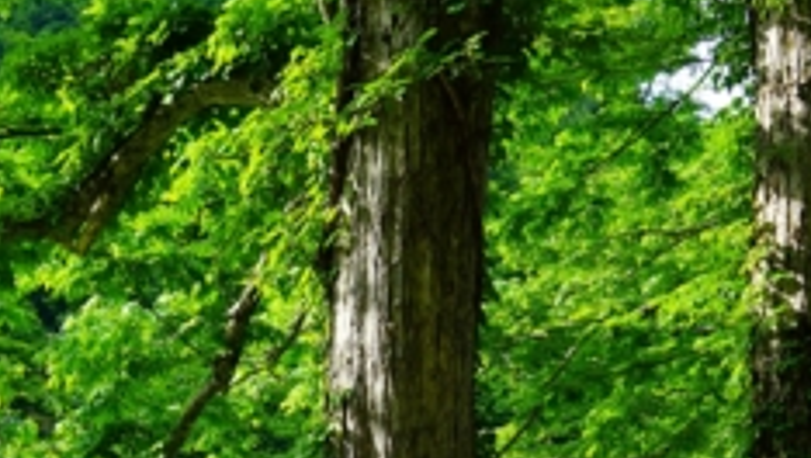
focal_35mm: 86
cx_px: 288
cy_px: 767
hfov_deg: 24.6
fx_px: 1851
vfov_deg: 13.0
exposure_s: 1/60
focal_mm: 24
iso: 100
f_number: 4.5
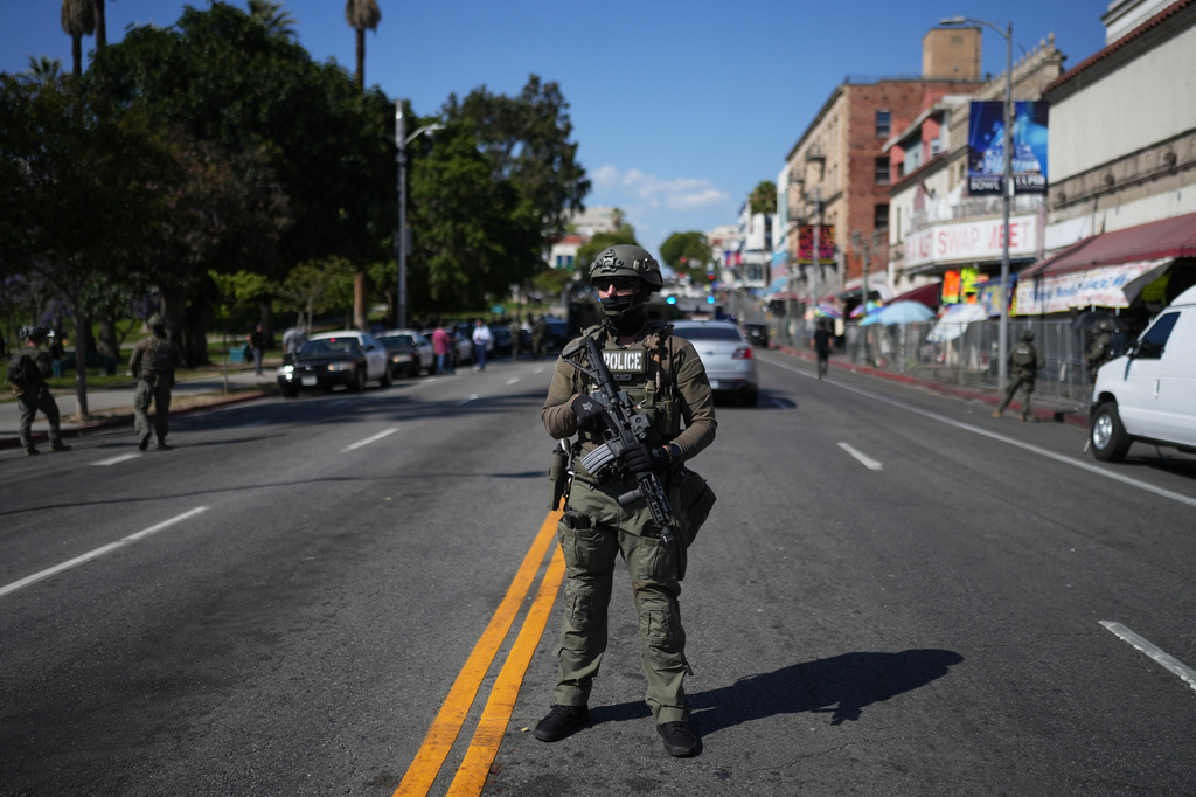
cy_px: 398
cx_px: 598
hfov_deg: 54.4
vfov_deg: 37.8
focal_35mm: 35
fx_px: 1162
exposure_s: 1/32000
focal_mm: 35
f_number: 1.4
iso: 250
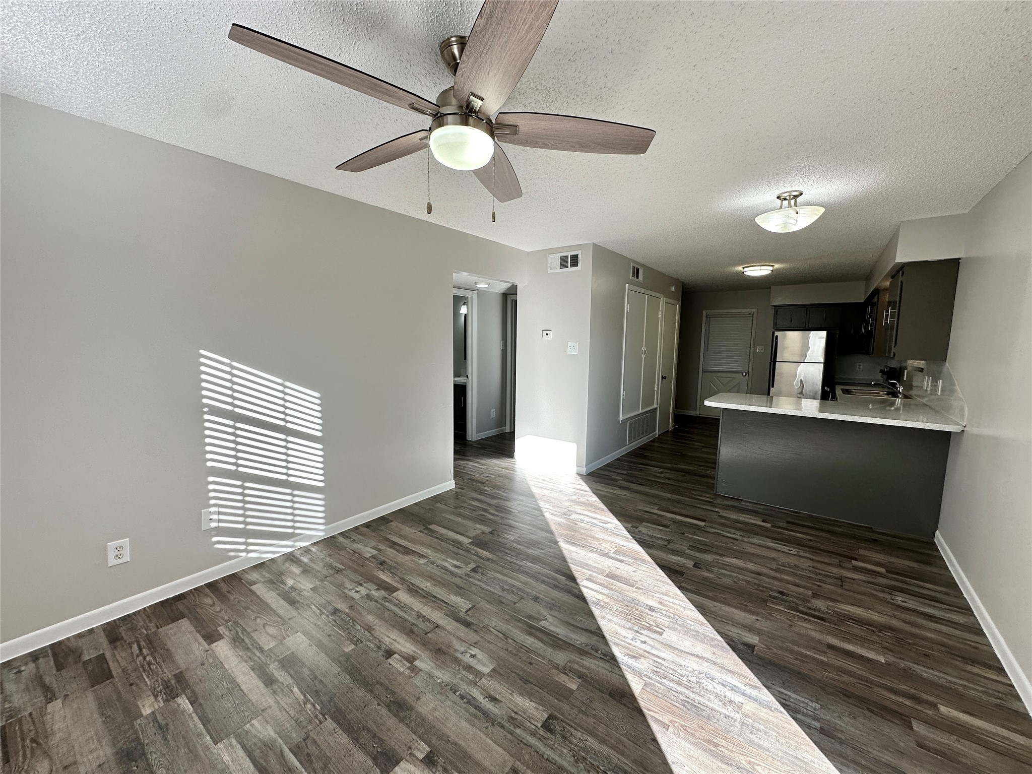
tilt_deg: -7.3
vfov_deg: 85.7
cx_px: 516
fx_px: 417
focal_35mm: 14
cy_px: 387
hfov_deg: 102.1
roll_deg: -1.0
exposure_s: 1/155
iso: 40
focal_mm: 2.22
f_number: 2.2
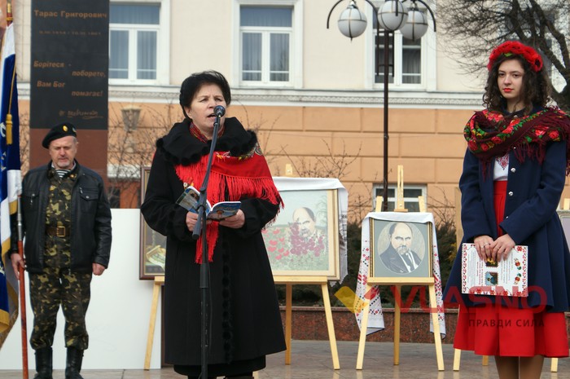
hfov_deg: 22.6
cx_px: 285
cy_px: 190
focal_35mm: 90
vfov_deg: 15.2
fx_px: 1423
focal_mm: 60
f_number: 6.3
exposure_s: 1/200
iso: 100
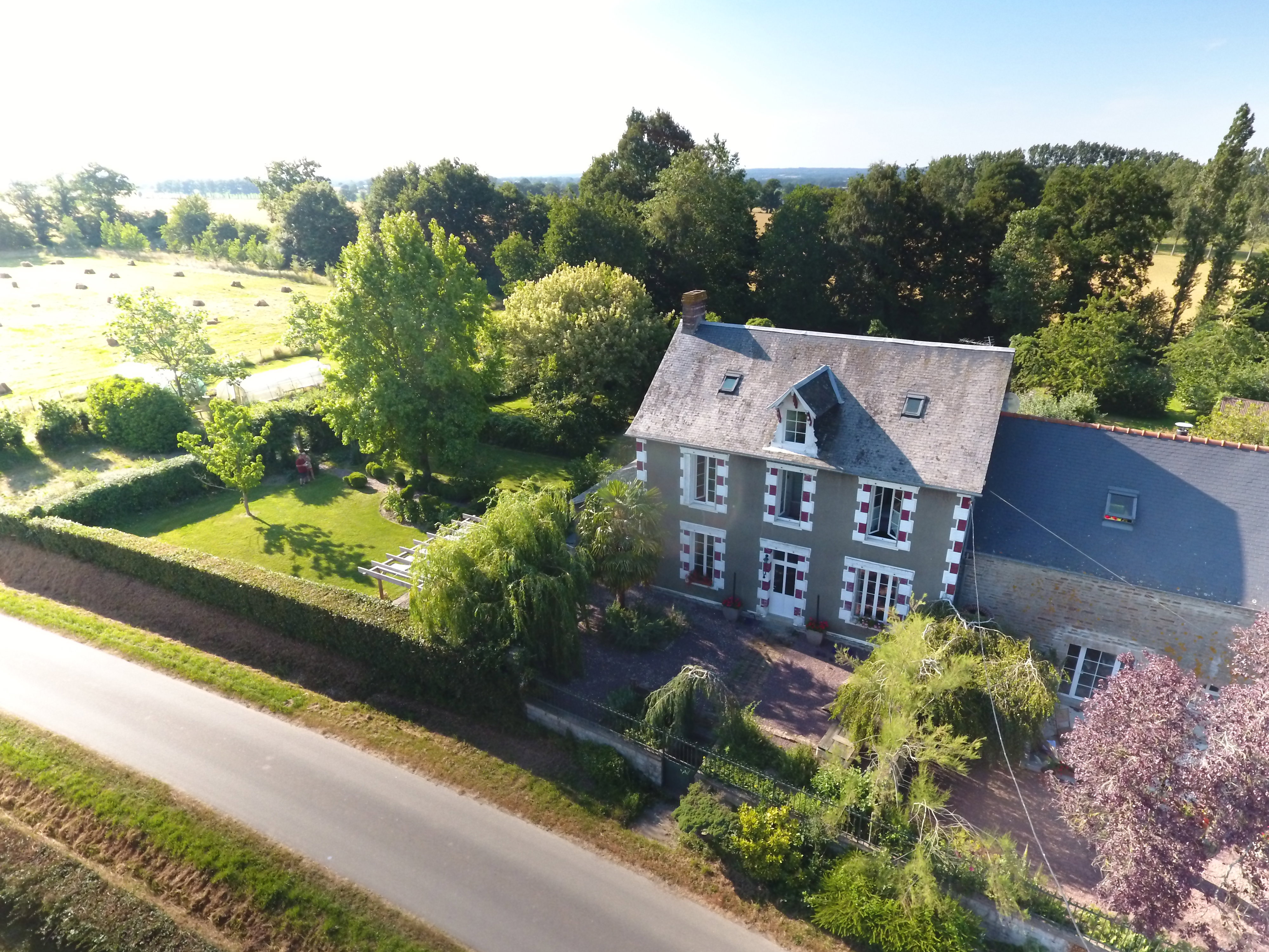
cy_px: 476
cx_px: 634
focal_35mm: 20
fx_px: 733
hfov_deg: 81.7
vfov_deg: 66.0
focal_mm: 3.61
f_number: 2.8
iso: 473
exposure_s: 1/12.5
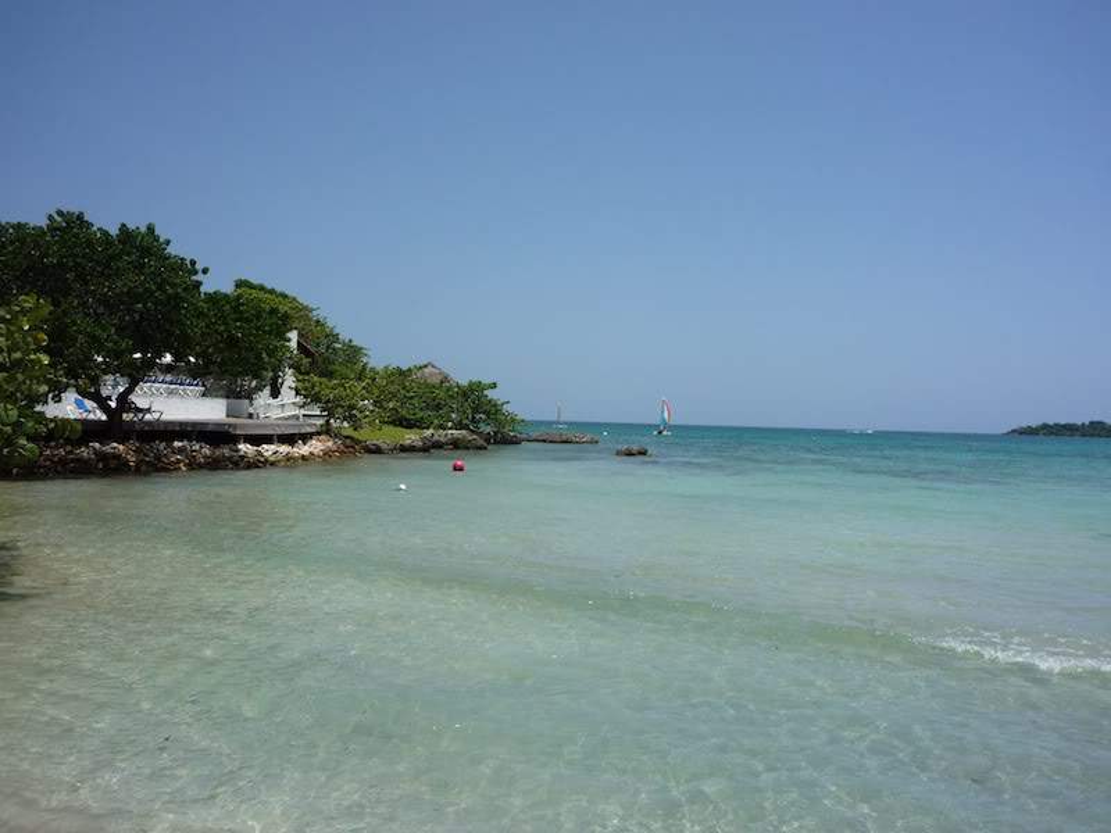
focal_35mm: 30
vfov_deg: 46.8
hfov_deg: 60.0
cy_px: 416
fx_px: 963
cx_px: 556
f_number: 5
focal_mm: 5.3
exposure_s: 1/800
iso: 100
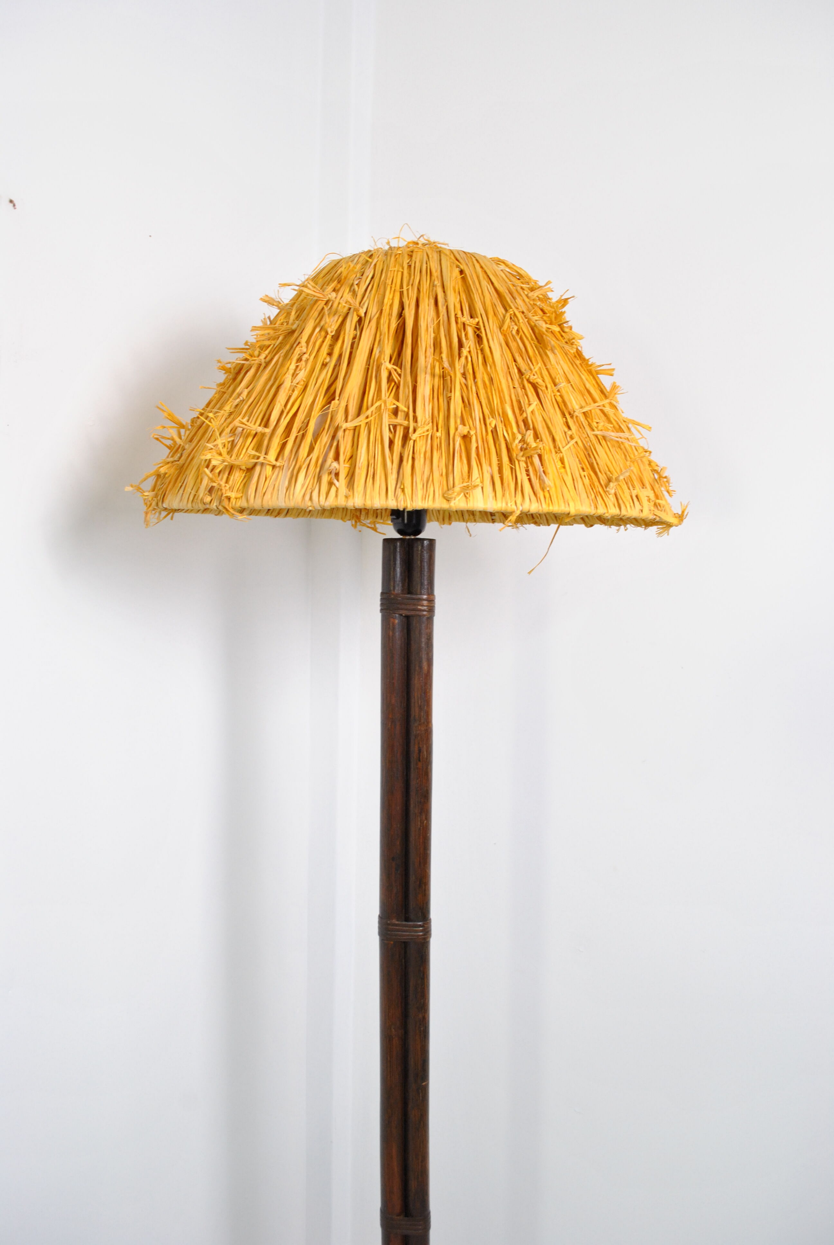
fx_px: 1039
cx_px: 417
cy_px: 622
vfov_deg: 61.9
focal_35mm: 30
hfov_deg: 43.7
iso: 560
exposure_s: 1/30
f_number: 6.3
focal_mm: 20
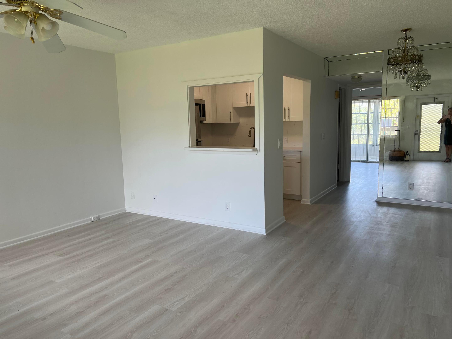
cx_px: 226
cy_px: 170
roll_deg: +1.5
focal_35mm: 26
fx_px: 339
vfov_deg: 53.1
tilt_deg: -8.7
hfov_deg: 67.3
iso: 40
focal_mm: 5.7
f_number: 1.5
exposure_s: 1/120
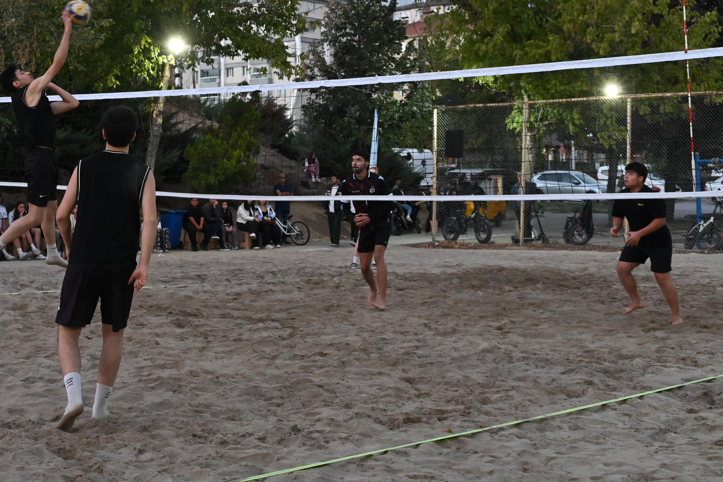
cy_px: 134
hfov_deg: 32.4
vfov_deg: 22.1
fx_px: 1225
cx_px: 204
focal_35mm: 61
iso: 5000
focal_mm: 40
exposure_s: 1/320
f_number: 6.3
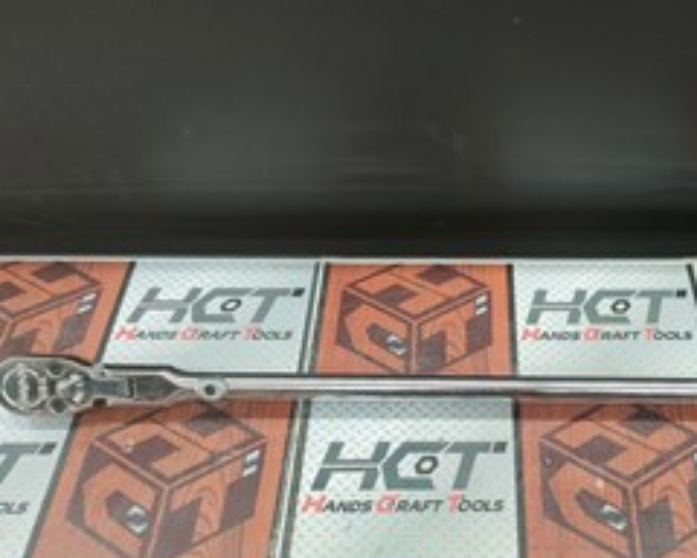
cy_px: 381
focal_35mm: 44
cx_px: 491
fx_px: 908
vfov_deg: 33.8
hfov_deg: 41.2
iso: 219
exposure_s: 1/50
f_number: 1.7
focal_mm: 4.73
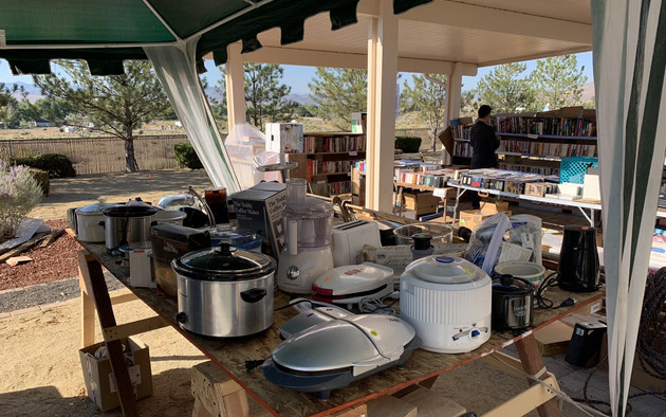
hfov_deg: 66.5
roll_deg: -0.1
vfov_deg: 44.4
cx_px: 331
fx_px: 508
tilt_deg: -12.6
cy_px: 241
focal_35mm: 28
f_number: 1.8
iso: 25
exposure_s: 1/749
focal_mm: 4.25
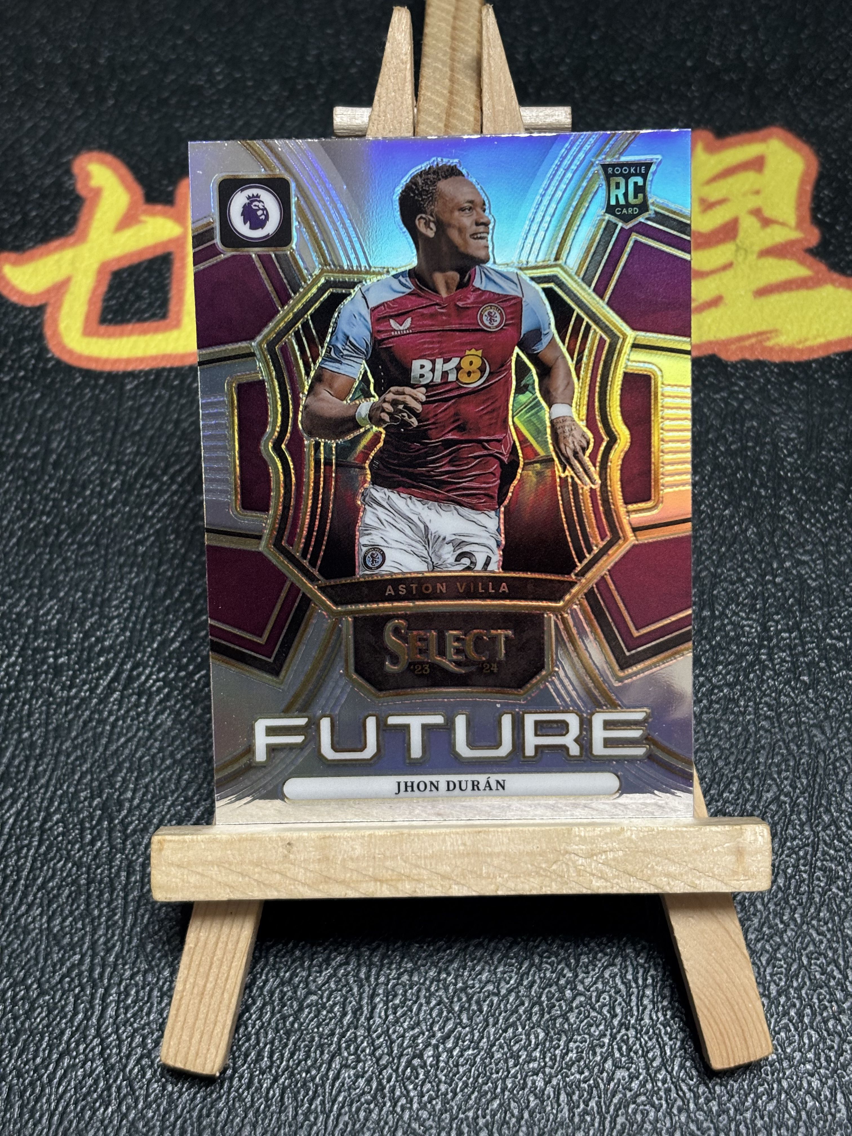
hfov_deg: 28.0
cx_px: 426
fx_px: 1706
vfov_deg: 36.8
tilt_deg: -64.7
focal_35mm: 52
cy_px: 568
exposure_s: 1/33
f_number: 1.6
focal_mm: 5.96
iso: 200
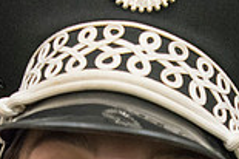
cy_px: 249
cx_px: 165
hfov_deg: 22.5
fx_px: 597
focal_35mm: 90
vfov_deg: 14.1
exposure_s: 1/200
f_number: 3.2
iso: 3200
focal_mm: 24
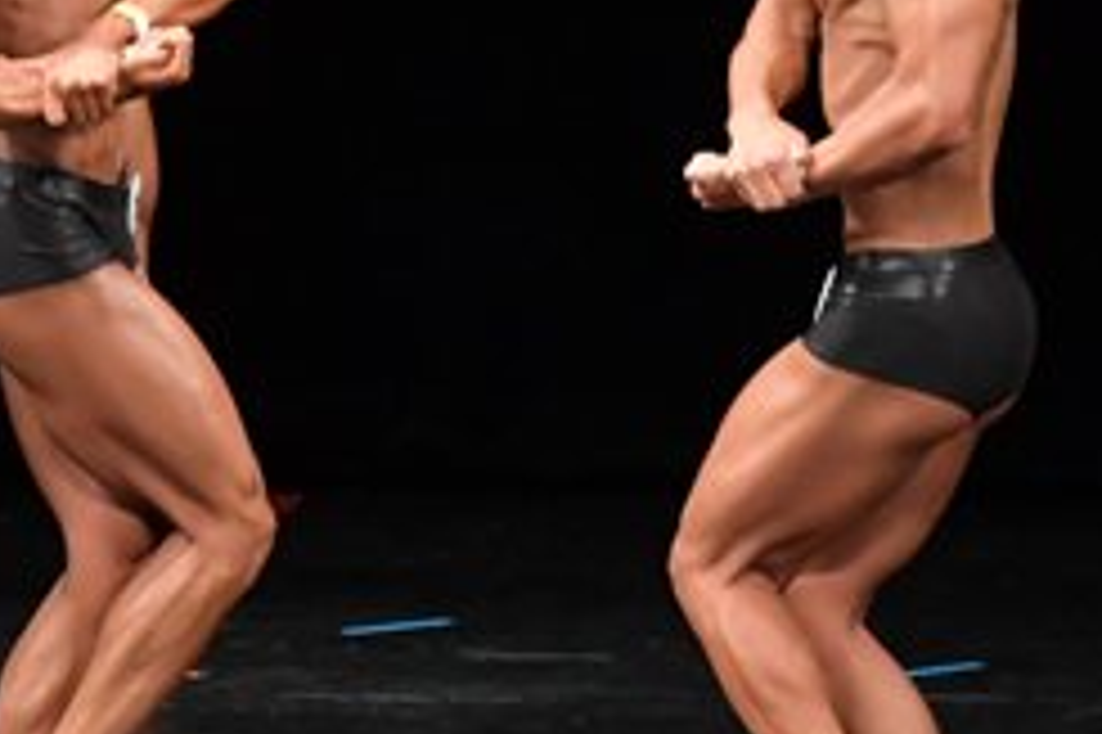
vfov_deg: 2.3
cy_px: 279
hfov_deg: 3.5
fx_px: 18109
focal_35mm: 592
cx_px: -362
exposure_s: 1/400
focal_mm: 125
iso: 3200
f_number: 5.6
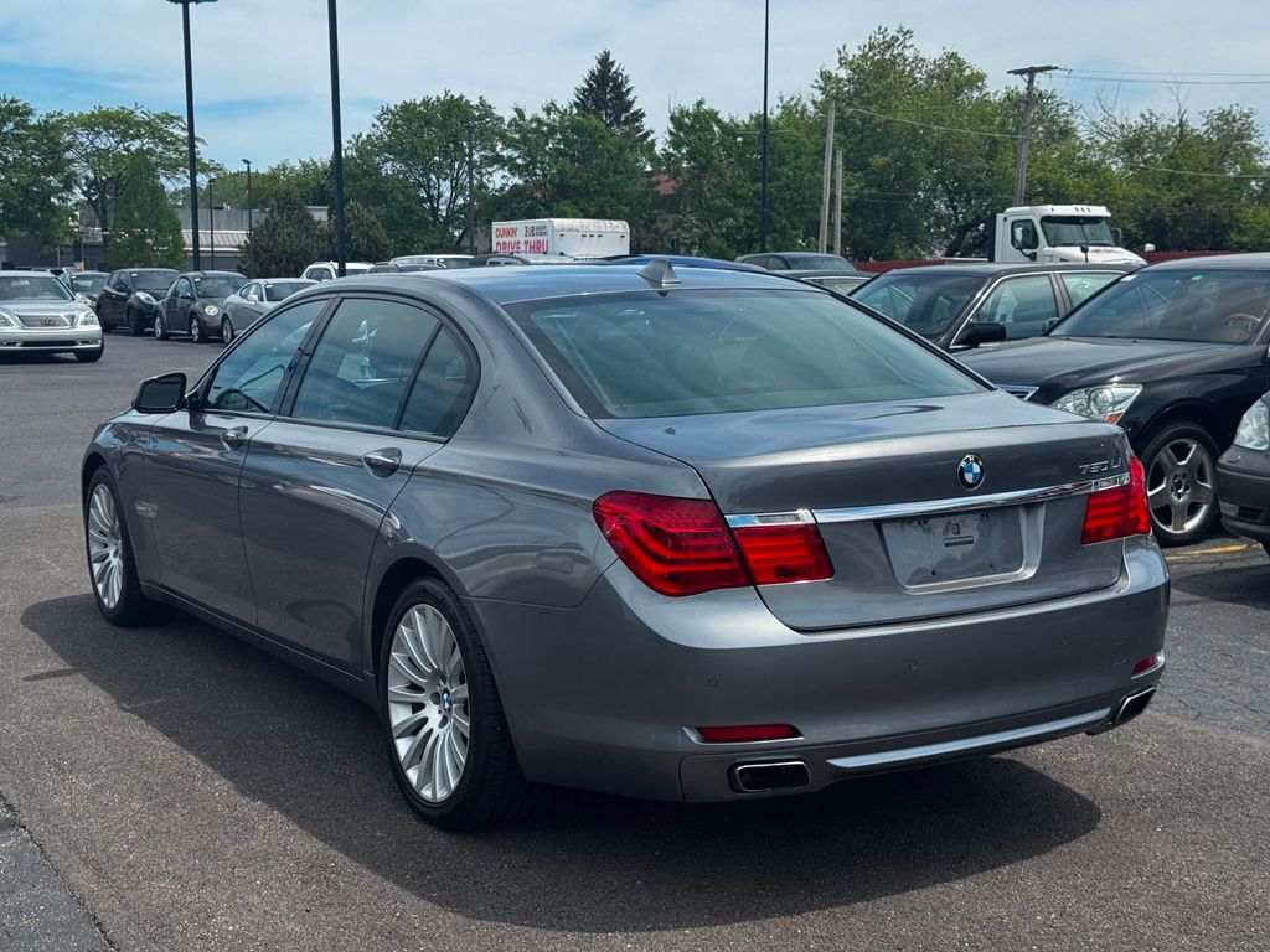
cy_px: 476
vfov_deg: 30.3
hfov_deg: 39.7
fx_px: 1761
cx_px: 635
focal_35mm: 48
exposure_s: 1/3817
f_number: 1.78
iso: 64
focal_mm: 6.76
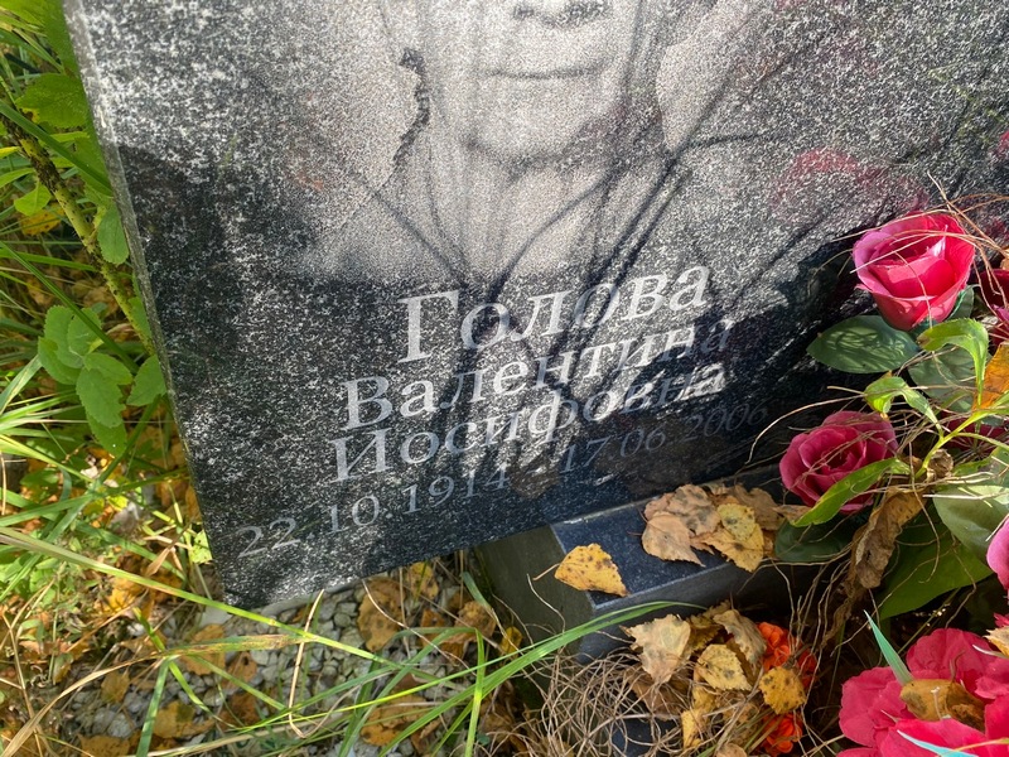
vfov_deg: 53.1
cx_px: 504
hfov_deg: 67.3
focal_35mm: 26
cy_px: 378
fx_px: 758
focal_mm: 4.25
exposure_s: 1/155
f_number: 1.8
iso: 32
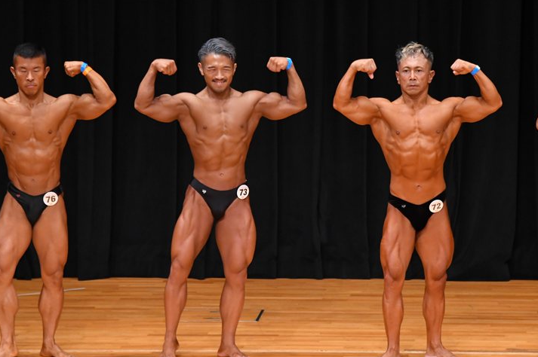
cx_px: 277
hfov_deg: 6.7
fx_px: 4628
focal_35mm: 310
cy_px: 192
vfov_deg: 4.4
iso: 4000
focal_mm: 190
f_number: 5.6
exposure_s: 1/400
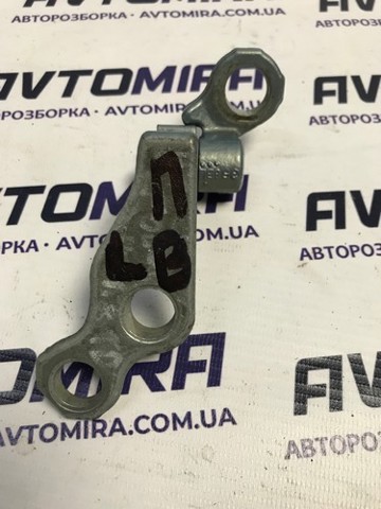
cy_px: 254
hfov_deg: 49.7
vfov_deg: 63.4
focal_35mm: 28
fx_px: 411
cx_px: 190
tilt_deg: -62.5
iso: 40
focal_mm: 3.99
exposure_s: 1/33
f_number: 1.8
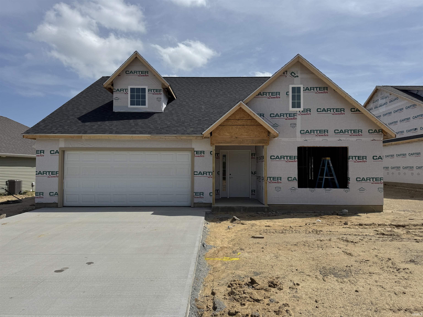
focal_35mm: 24
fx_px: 293
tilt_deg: +1.1
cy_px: 158
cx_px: 212
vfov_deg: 56.8
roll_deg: -0.8
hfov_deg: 71.6
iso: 80
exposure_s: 1/7937
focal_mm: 6.76
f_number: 1.78
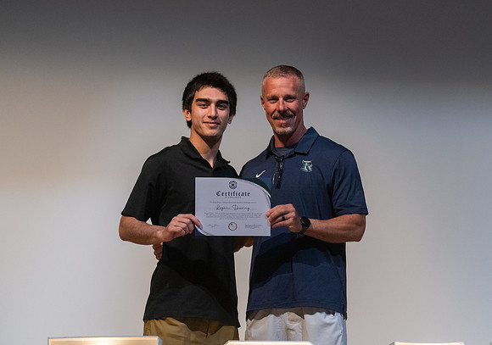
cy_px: 160
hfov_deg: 11.8
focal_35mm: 171
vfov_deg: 8.3
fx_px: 2382
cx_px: 279
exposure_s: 1/320
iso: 5000
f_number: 4
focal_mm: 154
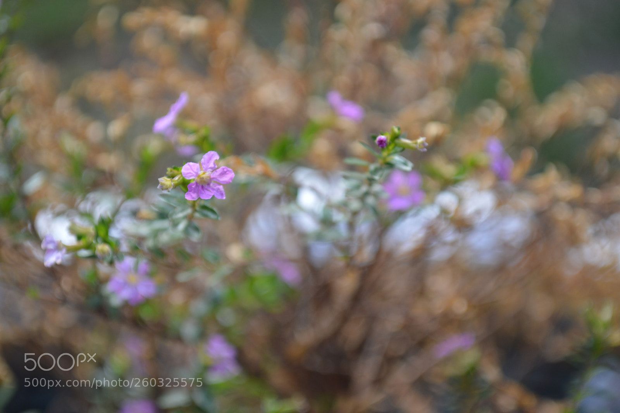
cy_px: 206
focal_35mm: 82
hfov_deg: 24.6
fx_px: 1420
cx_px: 310
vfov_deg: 16.5
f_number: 5.6
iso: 200
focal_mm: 55
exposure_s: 1/125
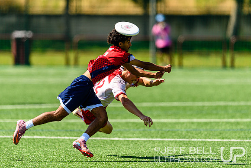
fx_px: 3342
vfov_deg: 2.9
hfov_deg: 4.3
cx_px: 120
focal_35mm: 479
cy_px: 71
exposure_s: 1/1600
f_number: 3.2
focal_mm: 400
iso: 100
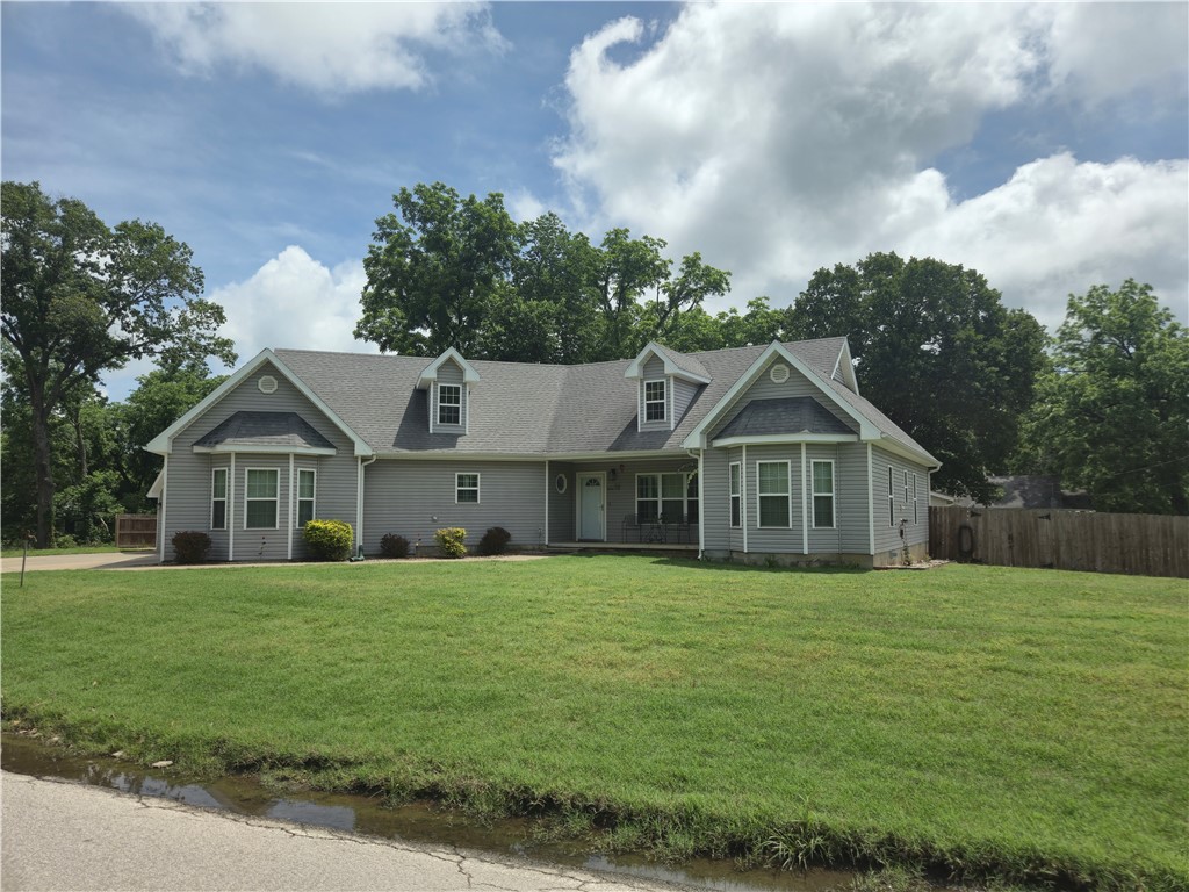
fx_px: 790
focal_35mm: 23
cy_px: 446
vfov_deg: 58.9
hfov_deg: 73.9
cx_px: 594
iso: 25
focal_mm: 5.4
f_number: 1.8
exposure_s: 1/2104
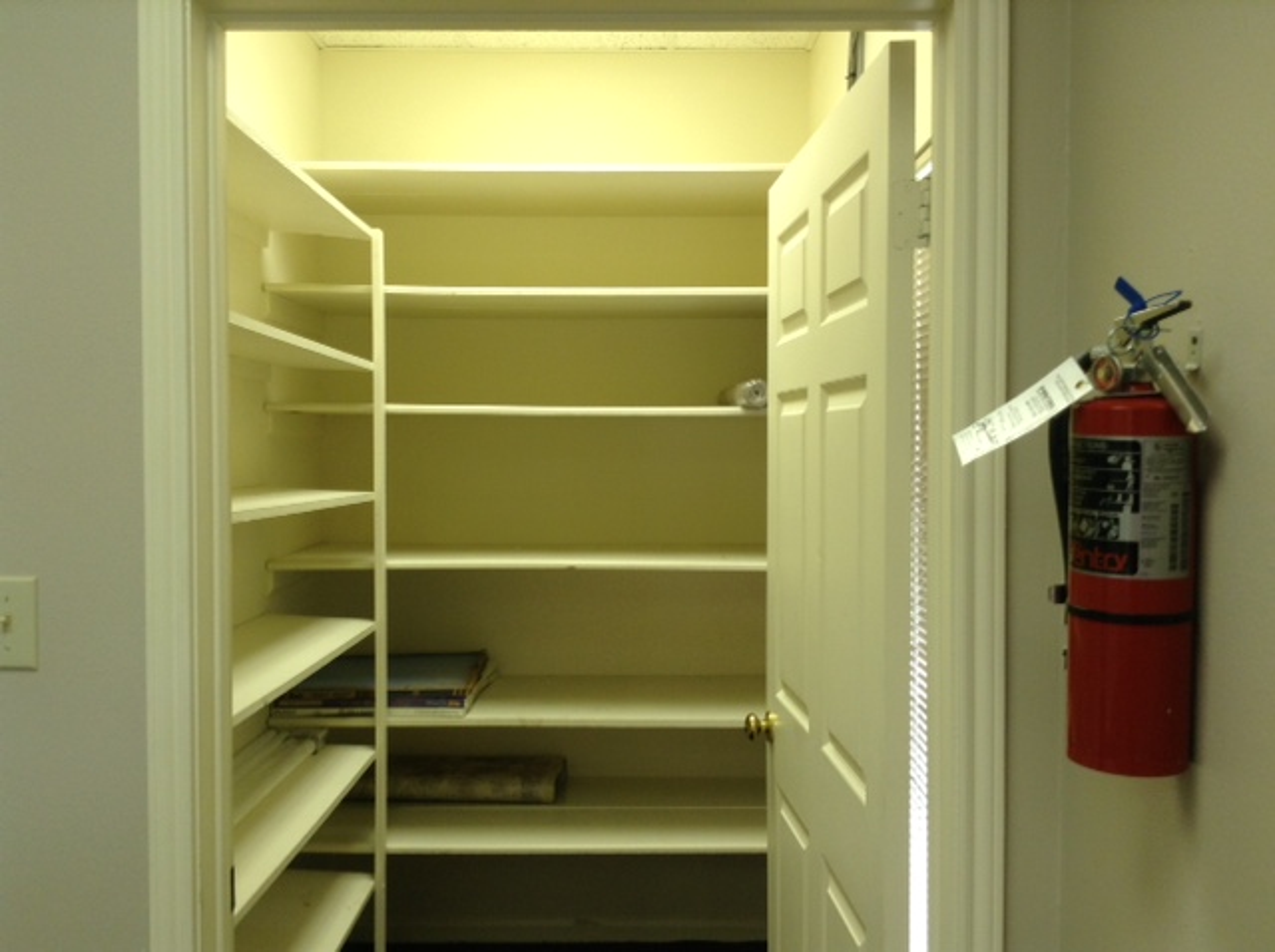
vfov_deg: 42.8
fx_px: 1214
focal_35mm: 33
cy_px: 476
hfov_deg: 55.4
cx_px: 638
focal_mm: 3.3
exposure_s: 1/30
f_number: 2.4
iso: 32
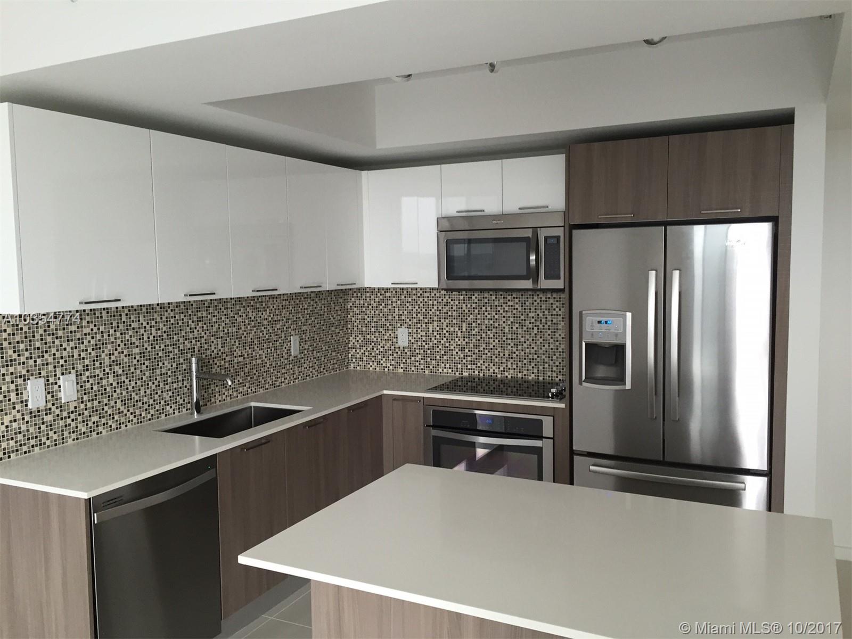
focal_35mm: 29
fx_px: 714
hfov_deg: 61.7
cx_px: 426
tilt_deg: -5.0
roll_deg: -0.7
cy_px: 320
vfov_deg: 48.2
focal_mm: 4.15
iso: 50
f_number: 2.2
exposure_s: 1/30
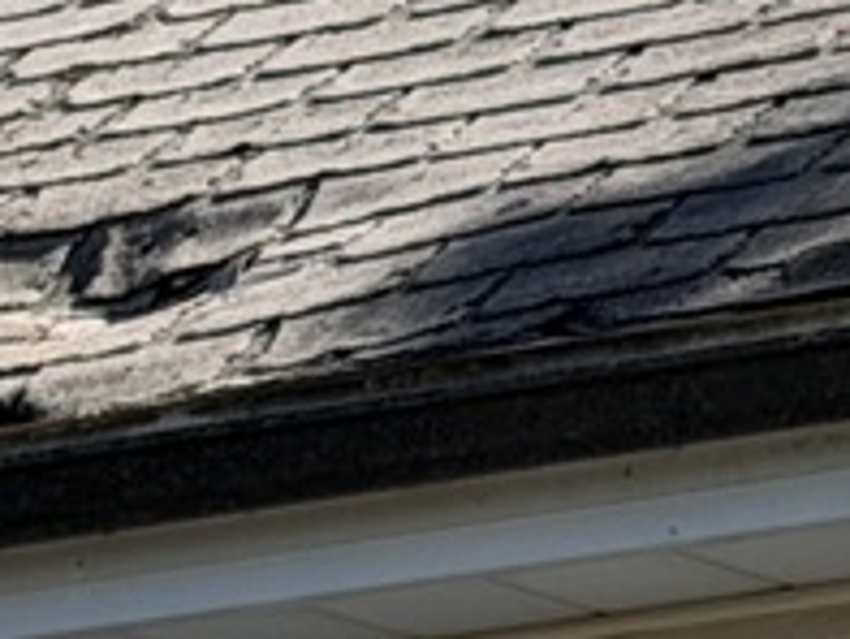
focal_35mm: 351
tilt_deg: +13.8
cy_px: 268
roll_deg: +1.0
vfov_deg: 4.2
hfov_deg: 5.6
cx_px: 828
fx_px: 8624
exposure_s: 1/2088
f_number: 1.78
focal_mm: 6.76
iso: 80
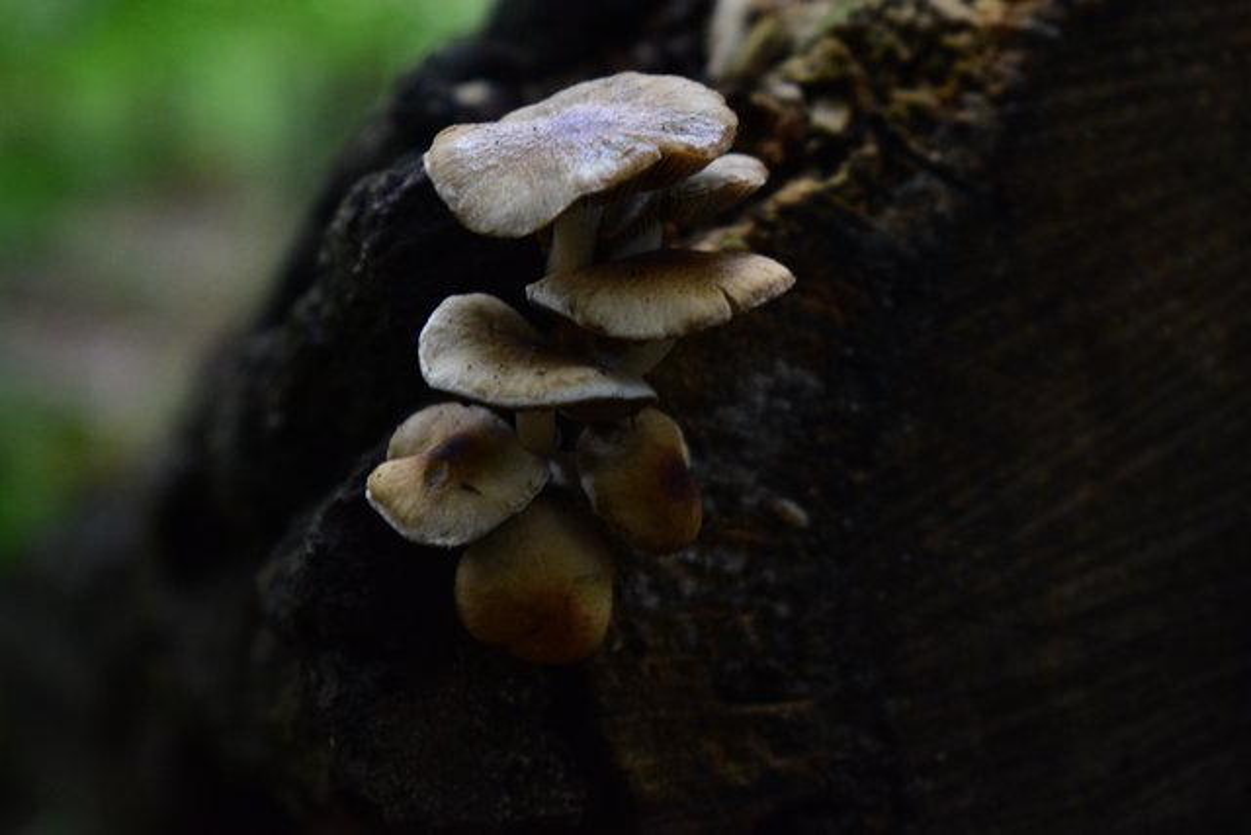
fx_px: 2867
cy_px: 418
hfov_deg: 24.6
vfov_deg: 16.6
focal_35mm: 82
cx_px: 626
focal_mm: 55
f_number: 5.6
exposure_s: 1/80
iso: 1600
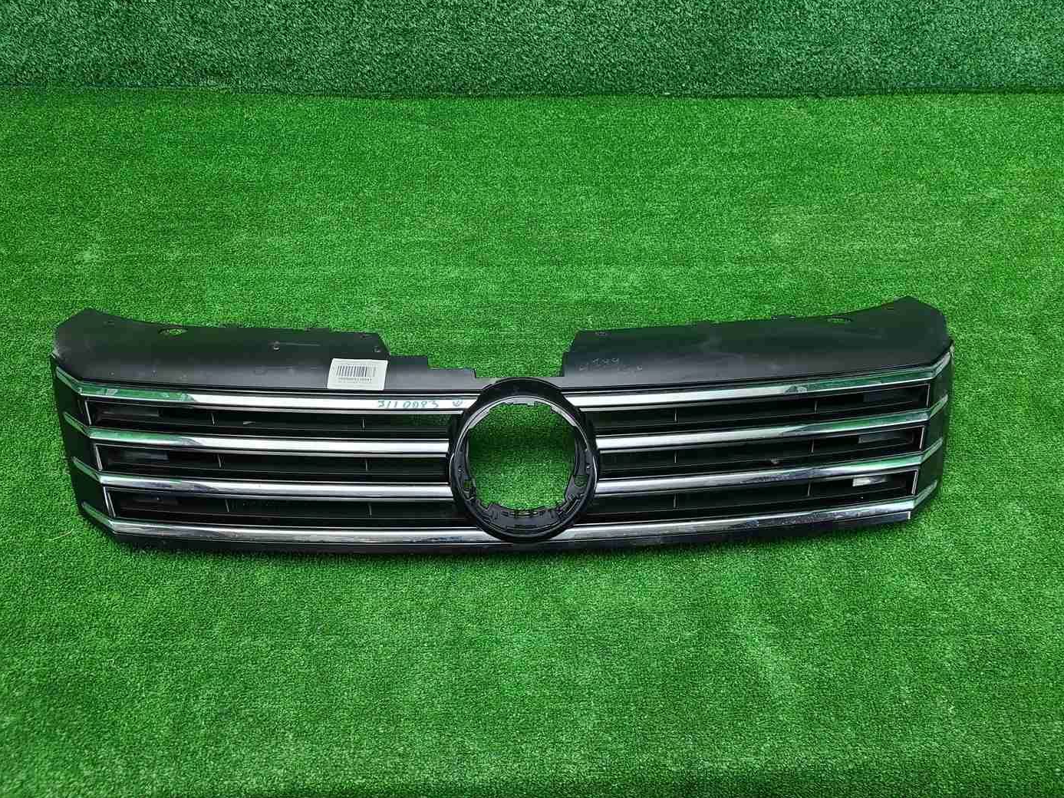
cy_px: 386
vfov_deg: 51.3
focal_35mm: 27
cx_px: 525
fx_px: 830
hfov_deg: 65.3
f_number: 1.8
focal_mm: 5.4
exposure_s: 1/50
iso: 164
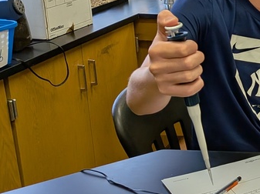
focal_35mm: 73
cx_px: 381
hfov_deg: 22.4
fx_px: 548
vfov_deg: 20.0
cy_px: 52
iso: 56
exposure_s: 1/120
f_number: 1.7
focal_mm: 4.53
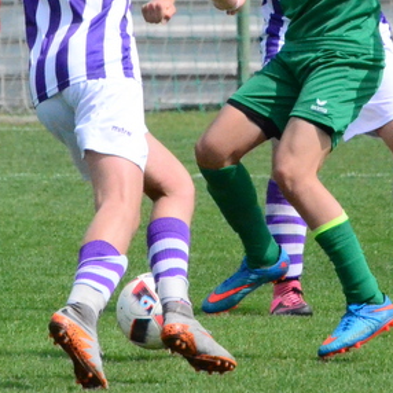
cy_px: 63
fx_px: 15465
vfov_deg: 1.5
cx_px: 301
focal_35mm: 1204
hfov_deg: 1.5
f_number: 13
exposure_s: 1/8000
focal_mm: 300
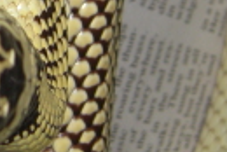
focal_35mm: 194
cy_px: -52
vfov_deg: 7.0
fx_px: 1225
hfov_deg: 10.1
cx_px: -154
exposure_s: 1/60
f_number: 4
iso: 80
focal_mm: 7.9
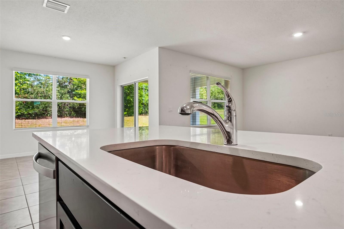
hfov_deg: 81.2
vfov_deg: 59.5
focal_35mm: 21
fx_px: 201
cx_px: 172
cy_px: 114
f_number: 8
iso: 400
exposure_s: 1/30
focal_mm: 21
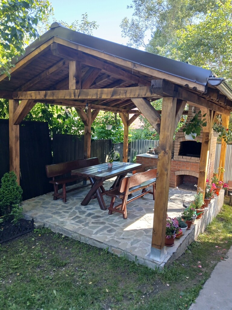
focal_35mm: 26
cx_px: 116
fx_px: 232
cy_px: 155
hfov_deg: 53.1
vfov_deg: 67.3
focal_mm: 3.98
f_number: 1.8
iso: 80
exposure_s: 1/50
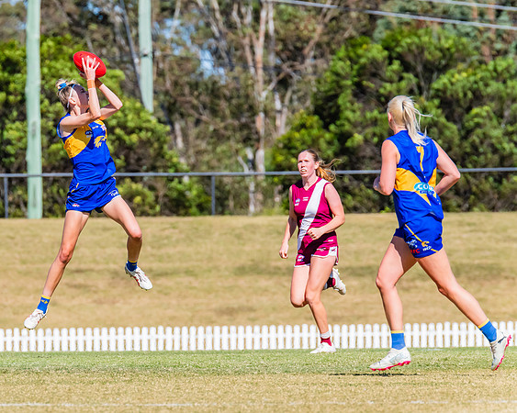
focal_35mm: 628
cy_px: 159
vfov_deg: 2.5
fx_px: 9612
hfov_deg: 3.1
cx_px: 110
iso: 800
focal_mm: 420
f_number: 10
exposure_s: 1/1600
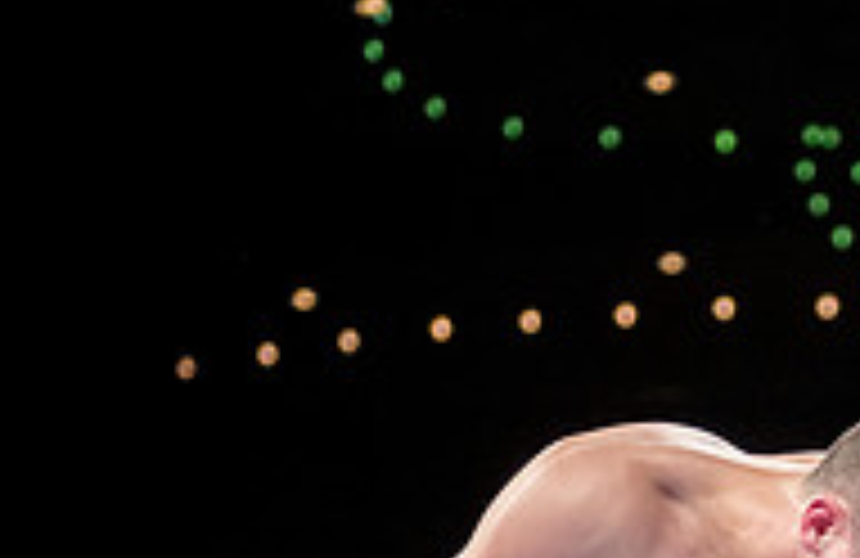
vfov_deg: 6.7
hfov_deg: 10.3
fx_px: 4763
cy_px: 686
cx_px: 792
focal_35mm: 201
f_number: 2.8
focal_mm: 60
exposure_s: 1/1000
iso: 1100
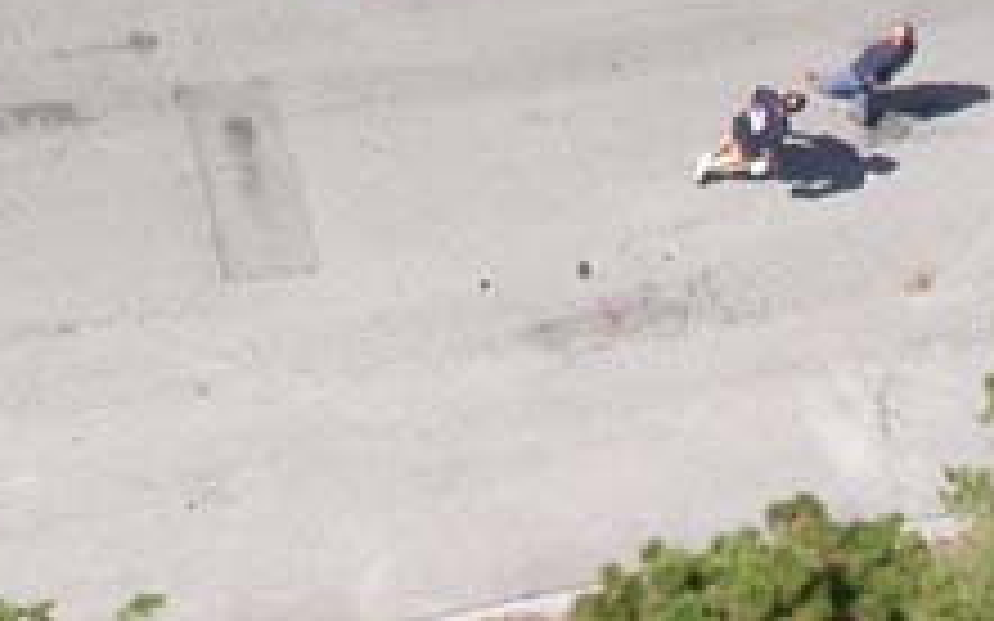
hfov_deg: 14.0
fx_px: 3954
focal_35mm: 146
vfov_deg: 8.5
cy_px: -585
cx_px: -144
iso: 100
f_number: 6.7
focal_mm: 7.85
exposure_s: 1/264
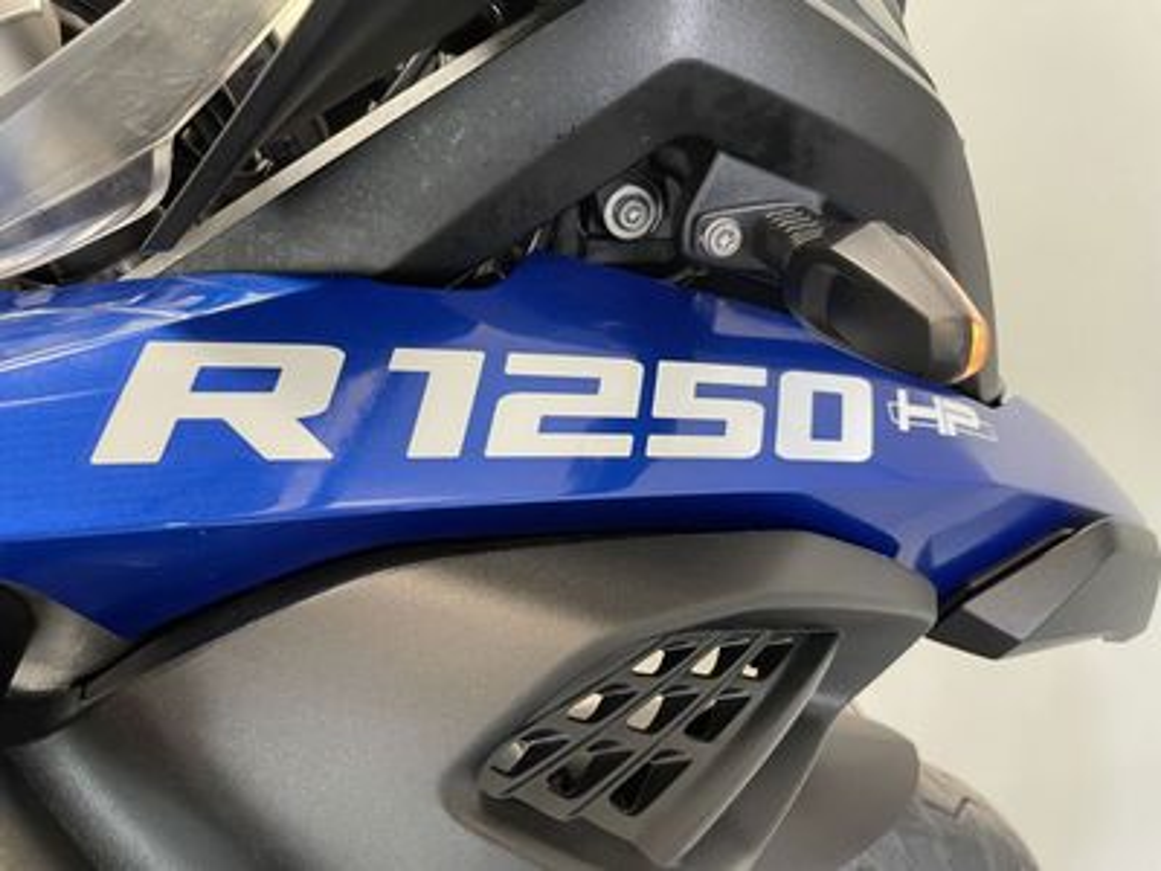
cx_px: 580
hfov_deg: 67.3
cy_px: 436
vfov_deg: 53.1
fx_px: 872
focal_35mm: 26
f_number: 1.6
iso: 320
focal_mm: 4.2
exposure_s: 1/56
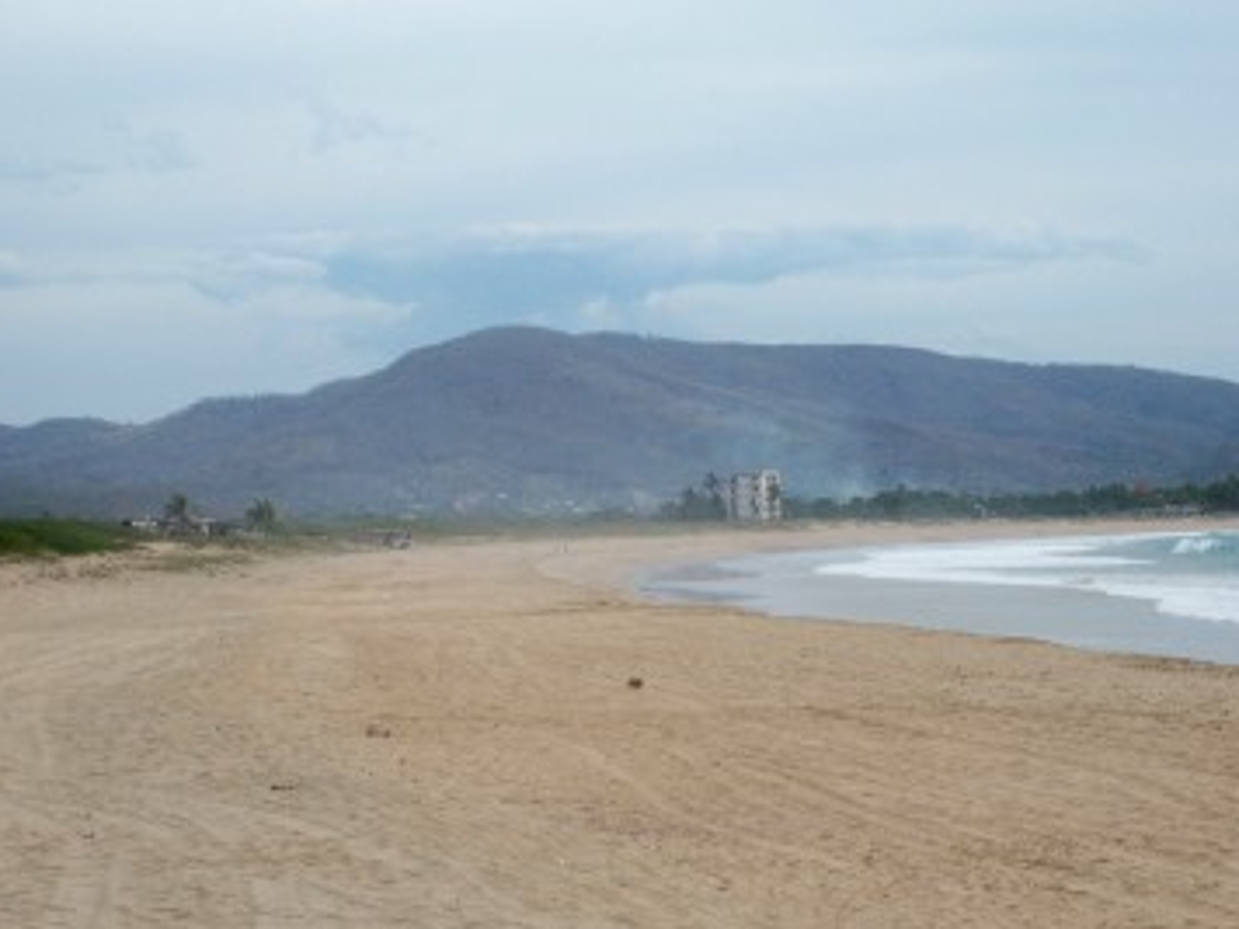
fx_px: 4224
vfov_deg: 12.6
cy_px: 518
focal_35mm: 118
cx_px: 606
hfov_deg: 16.7
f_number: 5.7
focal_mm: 18.8
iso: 64
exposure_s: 1/500
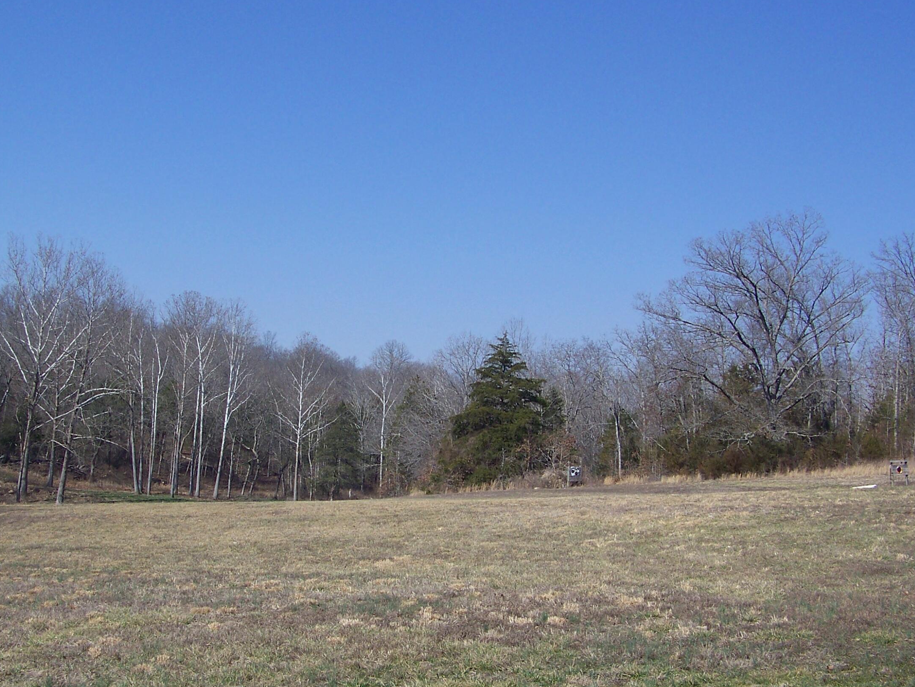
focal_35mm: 50
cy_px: 358
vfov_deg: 29.1
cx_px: 408
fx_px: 1322
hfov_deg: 38.1
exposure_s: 1/640
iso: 64
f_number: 4
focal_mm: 5.85
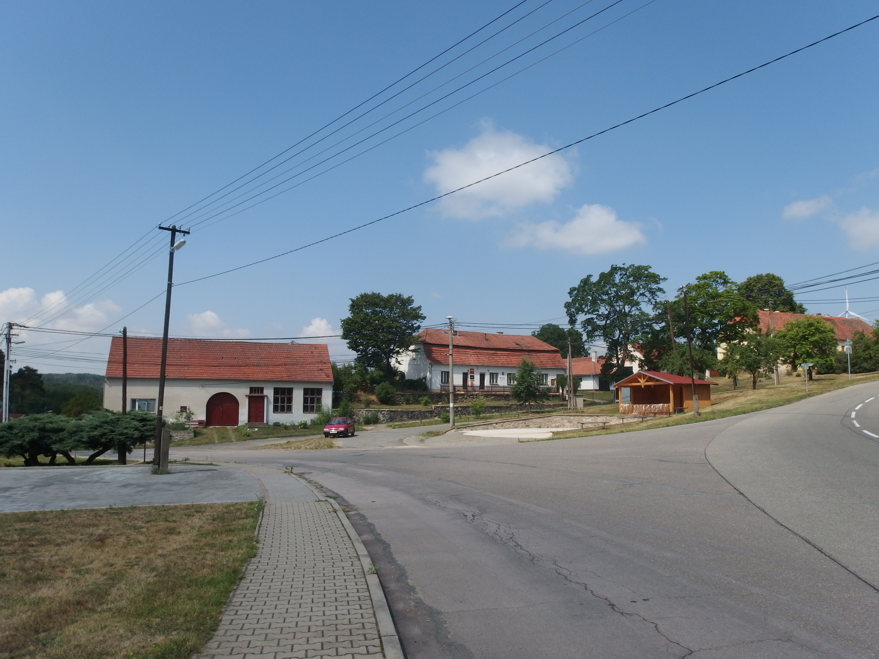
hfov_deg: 67.3
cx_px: 440
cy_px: 330
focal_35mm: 26
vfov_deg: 53.1
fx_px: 660
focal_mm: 4.7
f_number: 5
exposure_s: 1/800
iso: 100
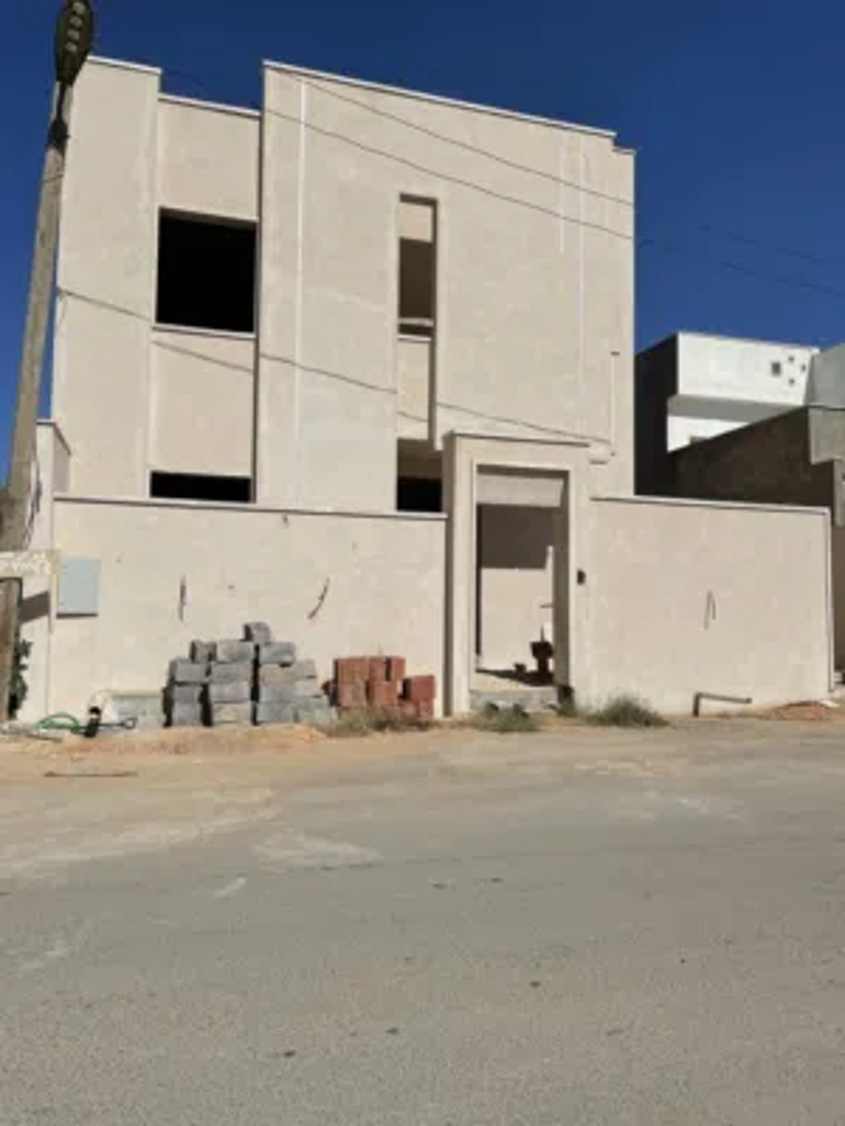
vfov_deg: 67.3
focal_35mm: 26
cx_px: 422
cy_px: 563
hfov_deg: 53.1
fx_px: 846
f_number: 1.6
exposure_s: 1/11905
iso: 32
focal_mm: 4.2
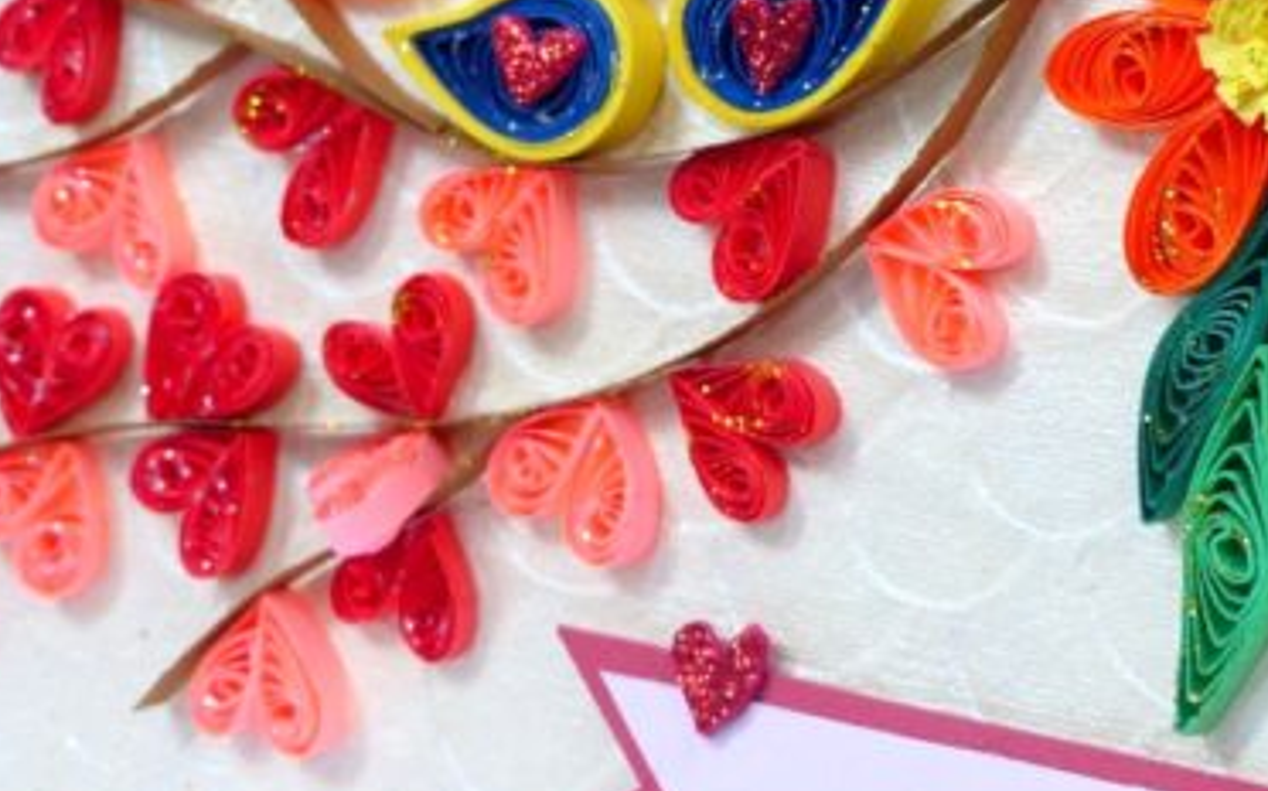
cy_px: 82
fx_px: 4075
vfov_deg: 11.0
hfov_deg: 17.7
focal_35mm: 118
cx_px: 641
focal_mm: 12.5
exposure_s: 1/60
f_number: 2.8
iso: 125
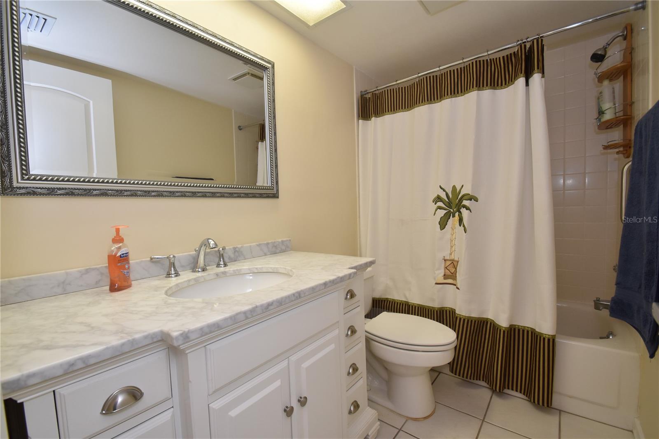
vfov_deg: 77.3
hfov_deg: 100.4
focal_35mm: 15
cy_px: 220
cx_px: 330
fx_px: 275
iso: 720
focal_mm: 10
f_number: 5.6
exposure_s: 1/125
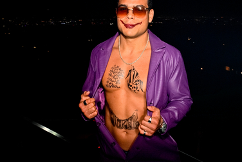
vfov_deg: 35.8
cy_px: 65
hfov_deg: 51.8
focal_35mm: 37
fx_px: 249
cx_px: 135
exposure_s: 1/6
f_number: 22
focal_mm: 29
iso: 1600
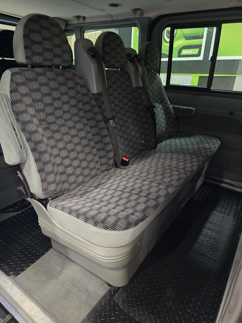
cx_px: 121
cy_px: 162
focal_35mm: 23
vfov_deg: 73.9
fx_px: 214
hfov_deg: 58.9
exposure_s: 1/50
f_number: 1.7
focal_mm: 6.3
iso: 1250
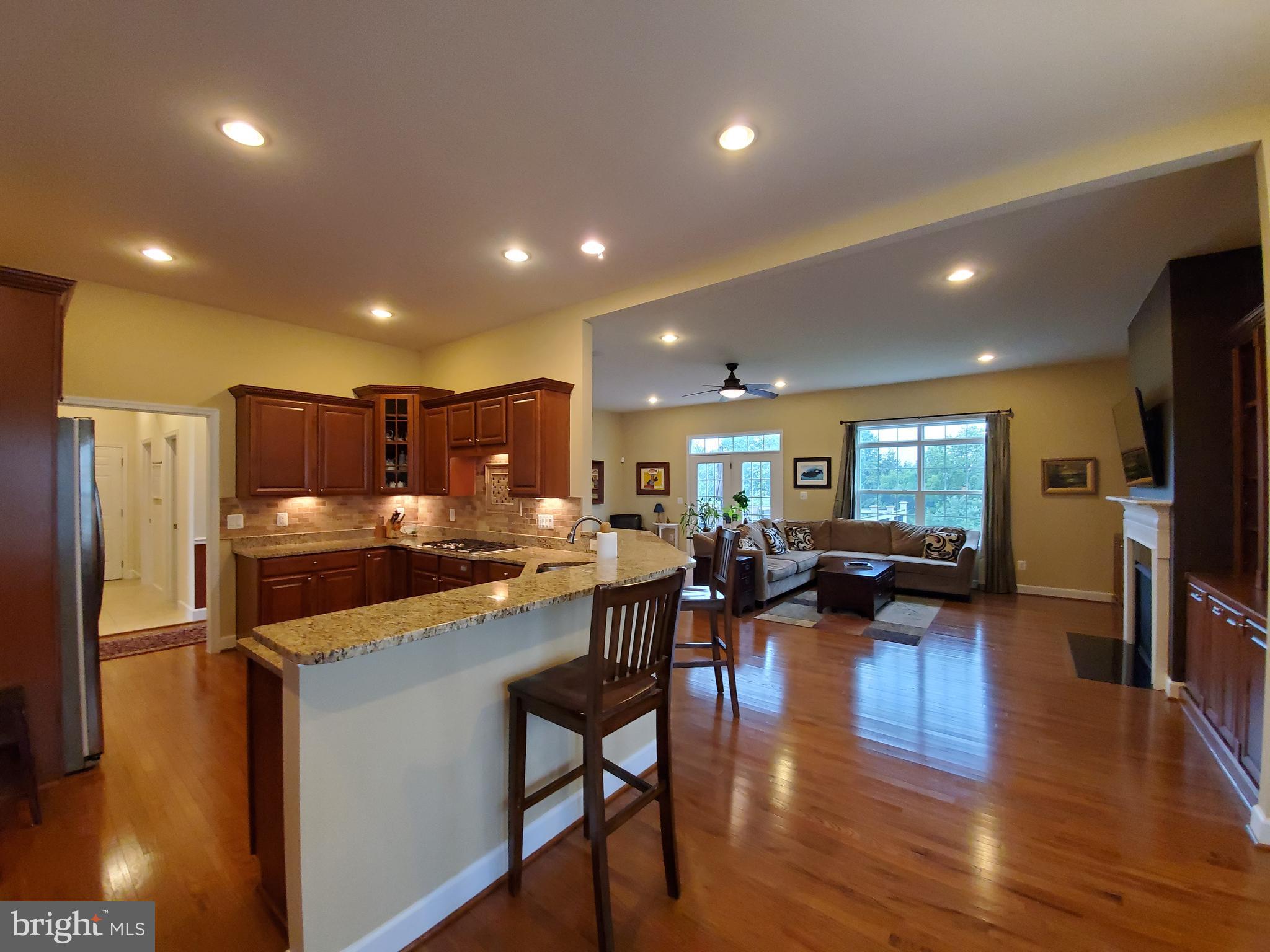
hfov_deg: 106.2
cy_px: 476
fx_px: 477
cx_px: 635
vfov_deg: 89.9
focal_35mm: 13
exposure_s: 1/39
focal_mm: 1.8
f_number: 2.2
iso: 400
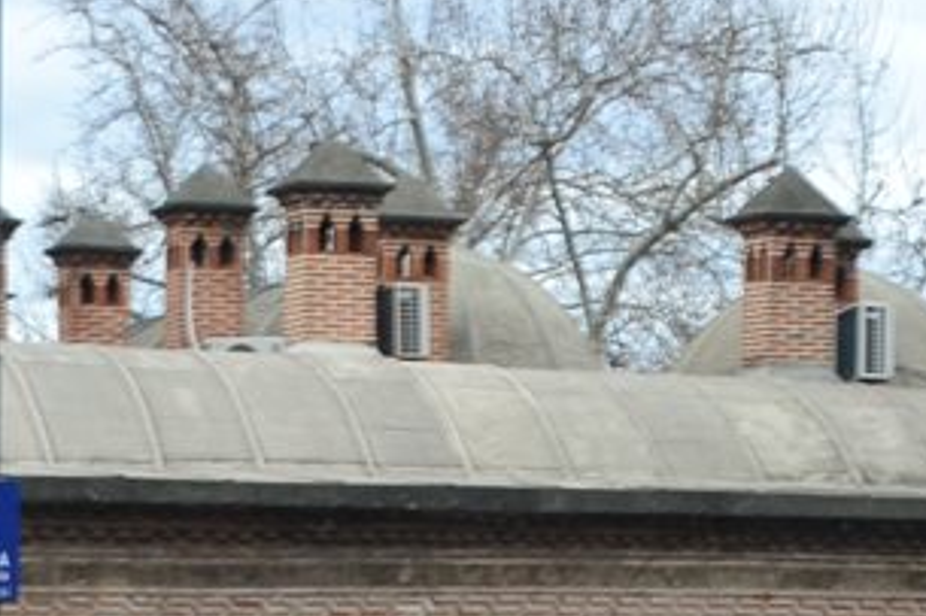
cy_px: 1262
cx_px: 516
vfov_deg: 8.1
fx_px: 4139
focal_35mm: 161
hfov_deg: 12.8
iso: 560
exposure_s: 1/60
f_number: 8
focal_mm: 24
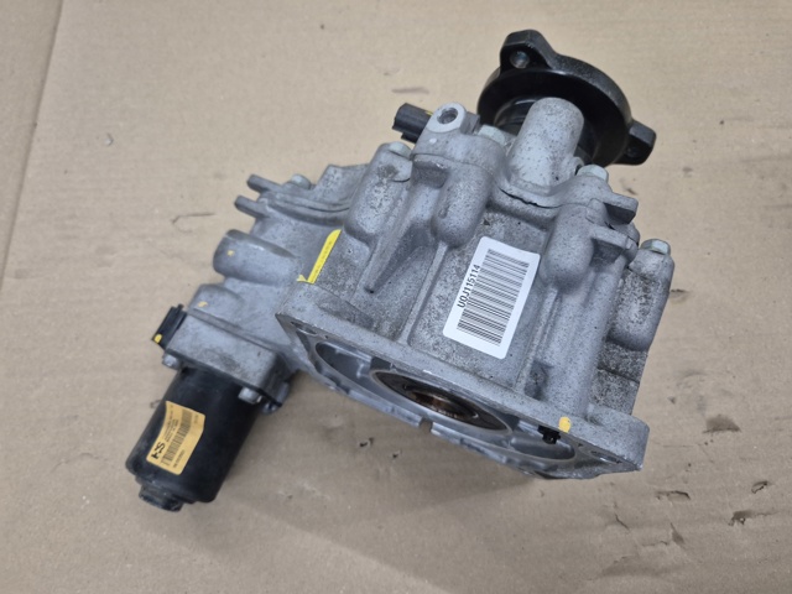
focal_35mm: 23
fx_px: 526
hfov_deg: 73.9
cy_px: 297
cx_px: 396
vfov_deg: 58.9
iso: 640
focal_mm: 5.4
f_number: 1.8
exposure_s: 1/100
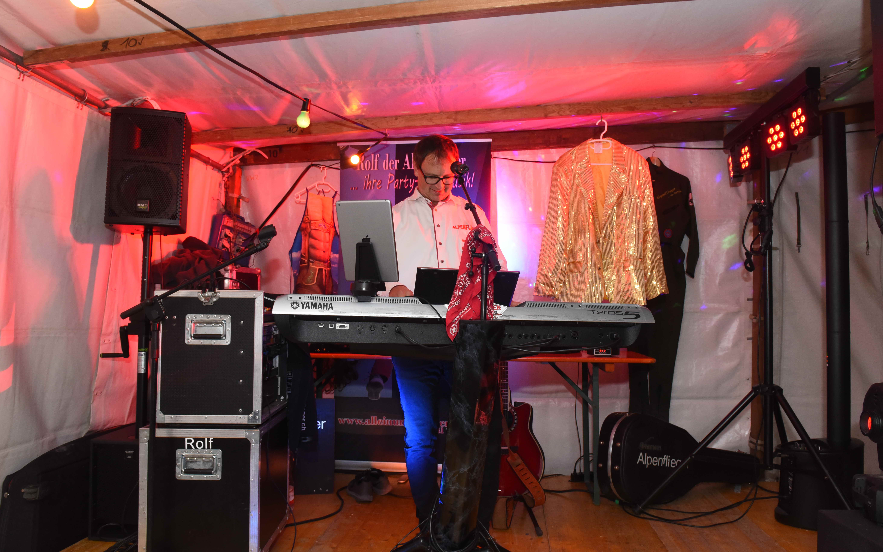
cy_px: 276
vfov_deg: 49.3
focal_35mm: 25
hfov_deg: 72.5
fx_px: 602
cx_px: 437
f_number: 9
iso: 2500
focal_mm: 24
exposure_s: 1/60
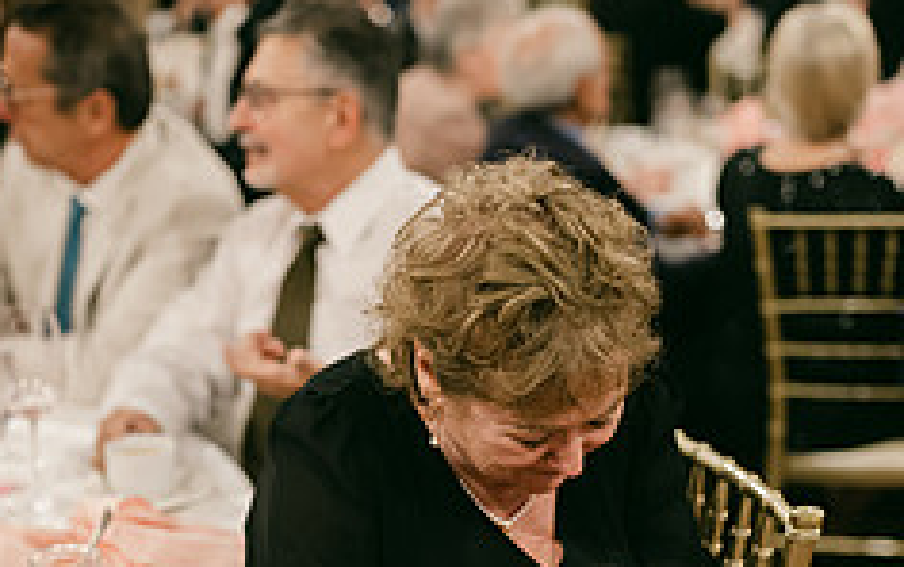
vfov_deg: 18.6
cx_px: 437
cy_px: 582
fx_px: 1677
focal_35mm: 68
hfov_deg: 30.2
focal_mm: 35
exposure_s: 1/160
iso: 2000
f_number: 1.4
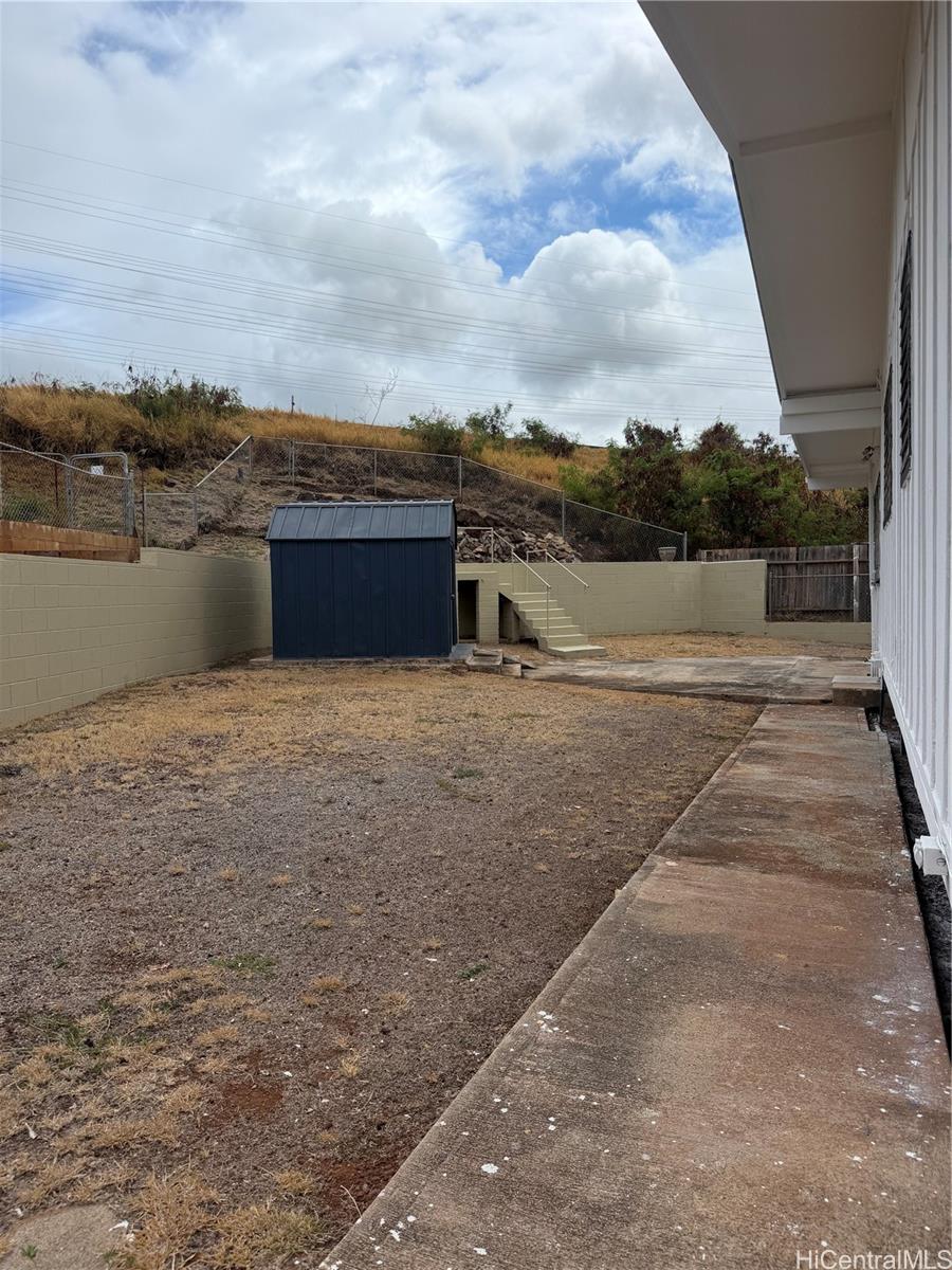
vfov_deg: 71.6
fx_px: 880
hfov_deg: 56.8
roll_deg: +1.0
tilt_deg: -3.0
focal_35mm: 24
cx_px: 476
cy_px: 635
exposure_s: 1/3953
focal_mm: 6.76
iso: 80
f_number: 1.78
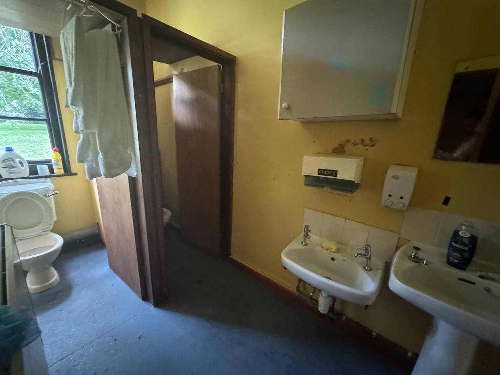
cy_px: 188
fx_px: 202
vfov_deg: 85.7
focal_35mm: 14
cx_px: 250
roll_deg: -3.0
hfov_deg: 102.1
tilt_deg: -14.5
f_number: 2.2
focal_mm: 2.22
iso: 1600
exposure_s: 1/30
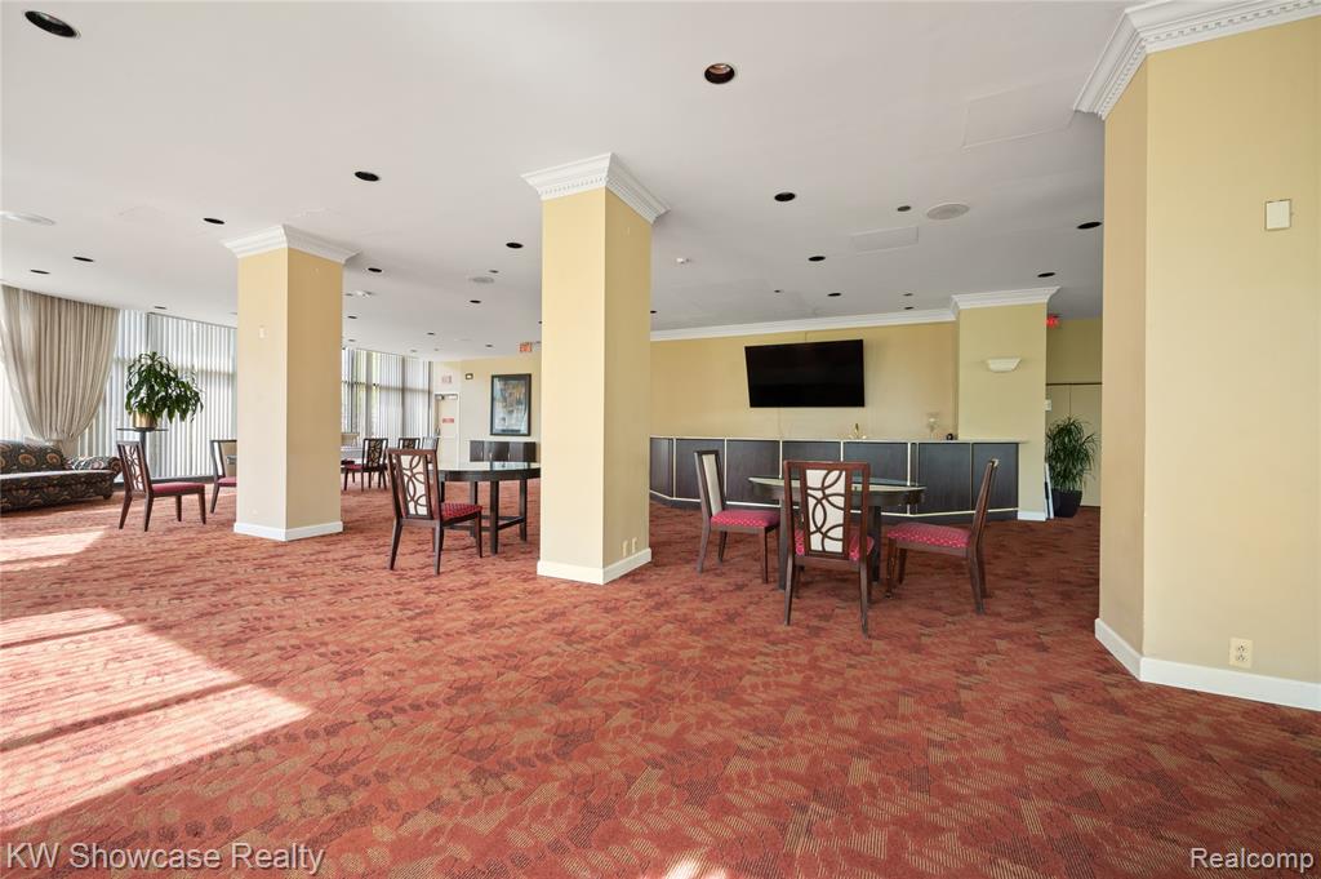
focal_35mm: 14
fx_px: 513
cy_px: 440
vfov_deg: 81.1
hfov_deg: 104.3
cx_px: 660
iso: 100
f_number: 11
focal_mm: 14
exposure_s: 1.3
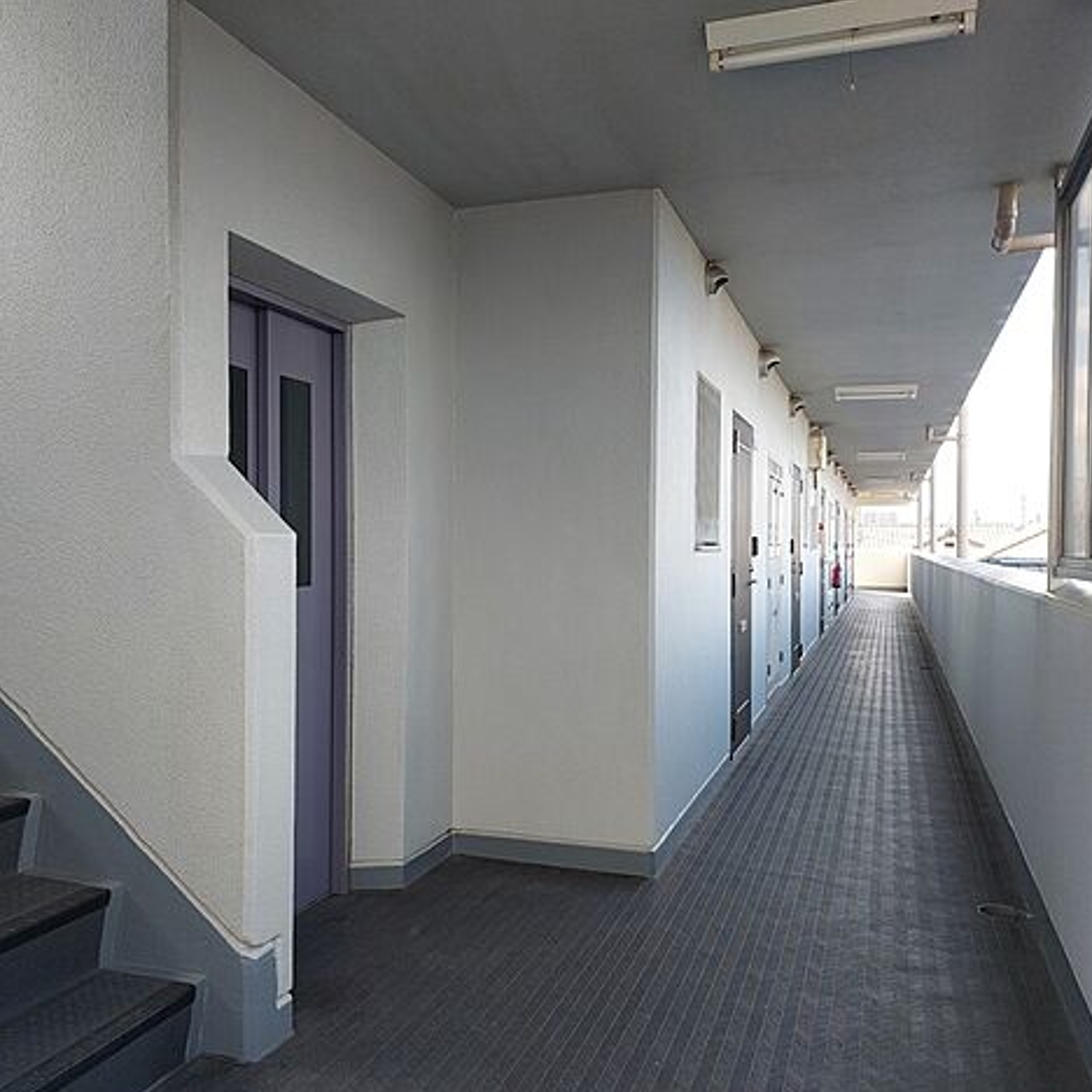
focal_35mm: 29
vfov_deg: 55.6
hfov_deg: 55.5
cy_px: 558
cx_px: 485
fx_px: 1035
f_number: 1.8
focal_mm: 5.23
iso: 25
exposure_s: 1/120
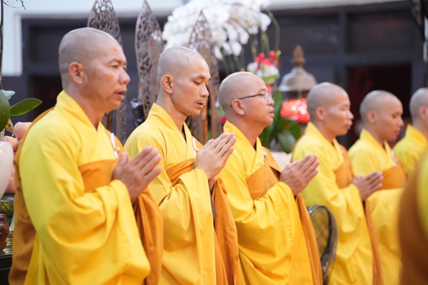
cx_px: 214
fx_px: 1414
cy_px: 142
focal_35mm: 119
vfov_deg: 11.5
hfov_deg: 17.2
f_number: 2.8
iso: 5000
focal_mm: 119
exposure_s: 1/160
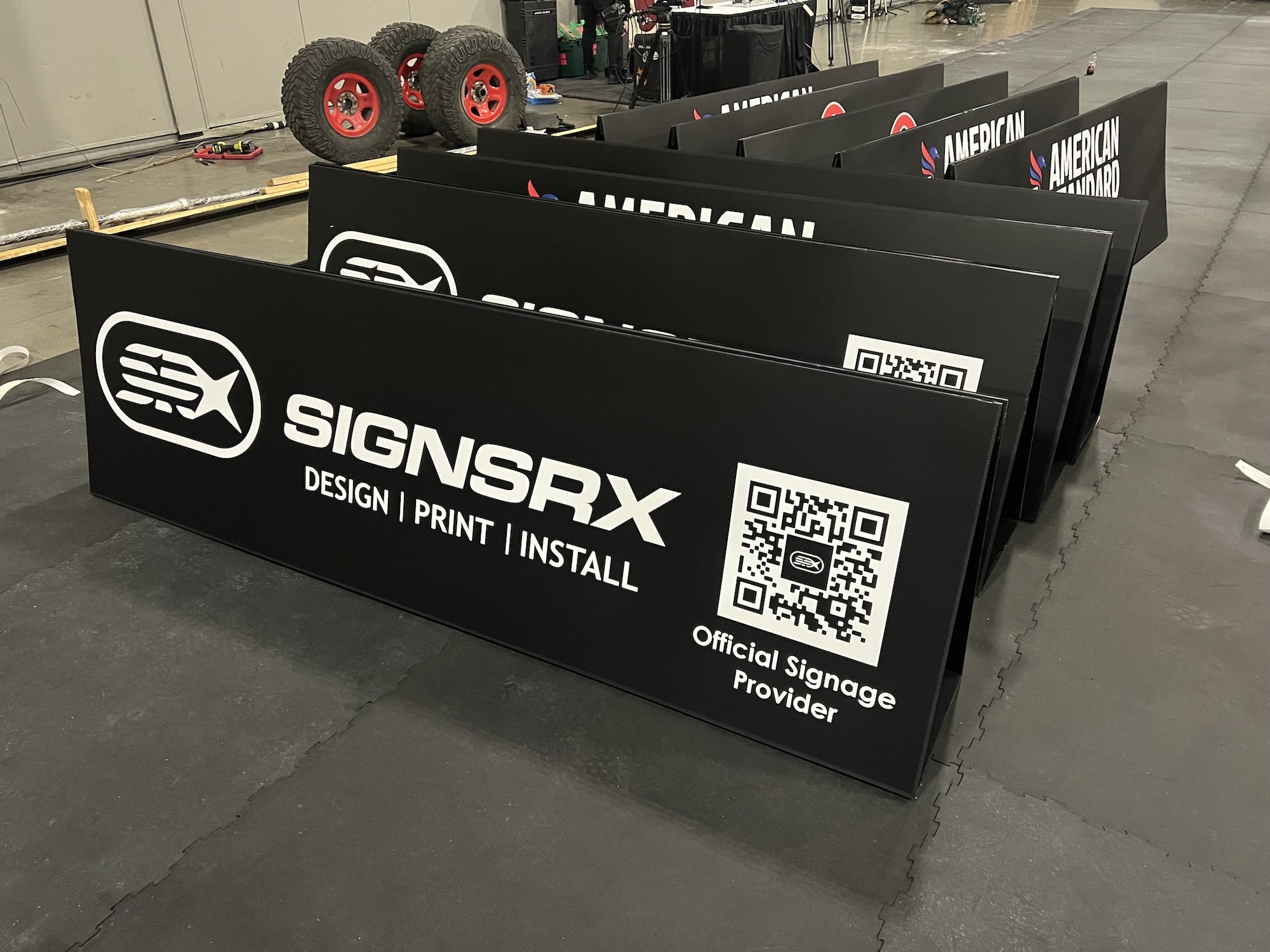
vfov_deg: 53.1
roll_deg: +1.3
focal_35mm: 26
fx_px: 954
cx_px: 635
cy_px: 476
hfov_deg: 67.3
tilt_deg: -30.7
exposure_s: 1/40
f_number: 1.5
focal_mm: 5.7
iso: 640
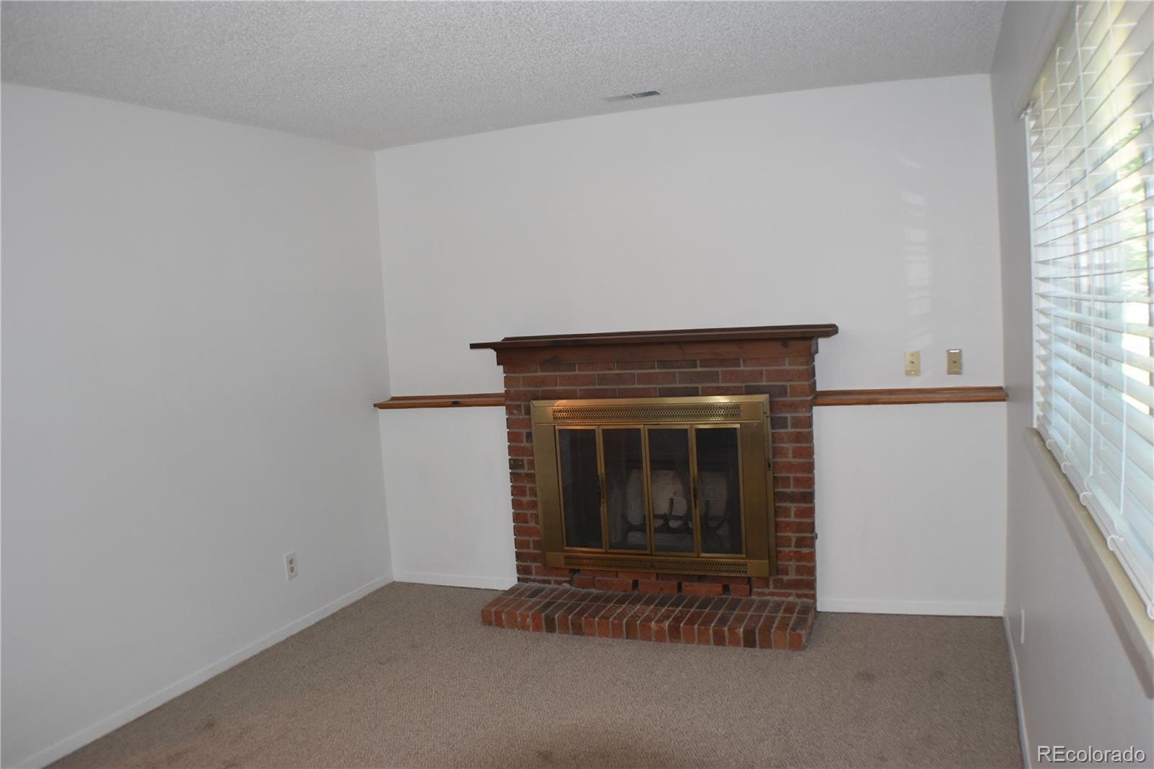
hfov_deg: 53.1
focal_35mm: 36
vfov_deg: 36.9
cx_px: 577
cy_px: 384
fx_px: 1154
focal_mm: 24
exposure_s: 1/60
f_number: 4
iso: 800
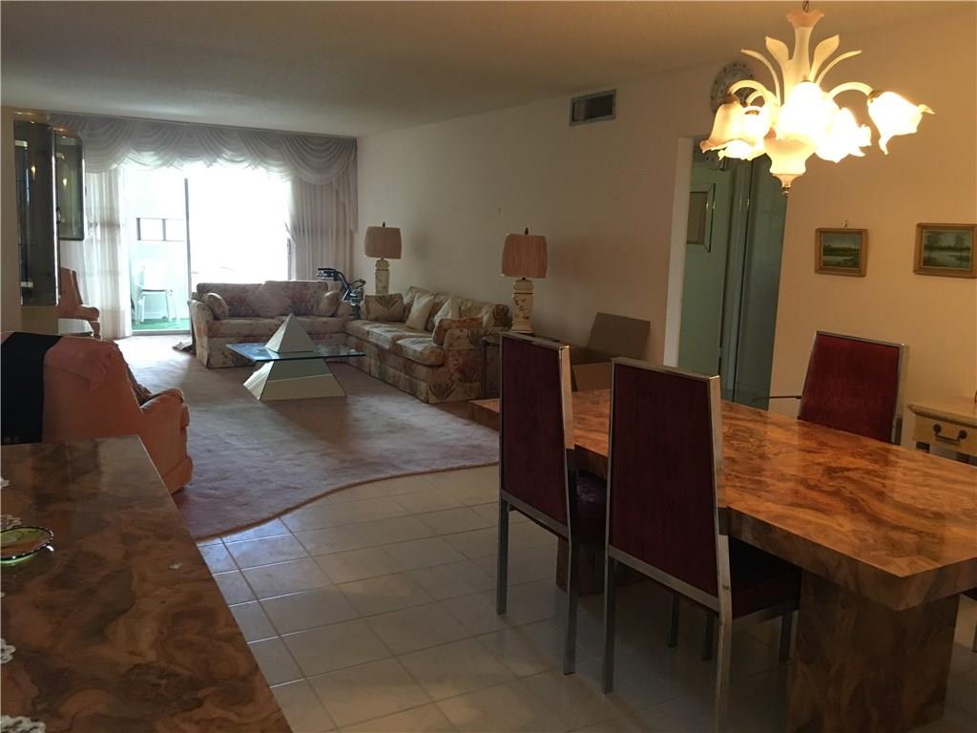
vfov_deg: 48.2
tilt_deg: -8.9
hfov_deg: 61.7
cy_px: 366
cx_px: 488
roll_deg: -2.3
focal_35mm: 29
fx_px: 818
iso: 200
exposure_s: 1/30
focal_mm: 4.15
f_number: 2.2
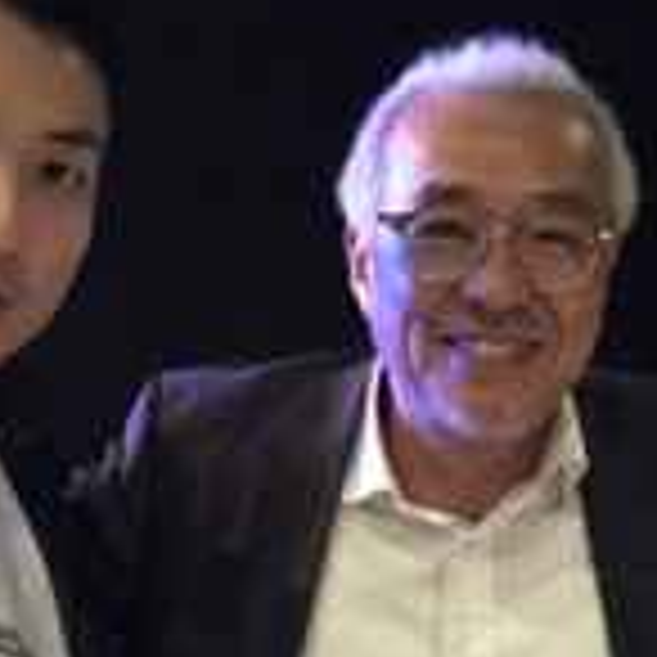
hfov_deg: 21.9
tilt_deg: -9.9
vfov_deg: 21.7
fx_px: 1696
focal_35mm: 79
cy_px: 495
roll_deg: -2.2
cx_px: 418
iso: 250
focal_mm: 4.15
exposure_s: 1/4
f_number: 2.2
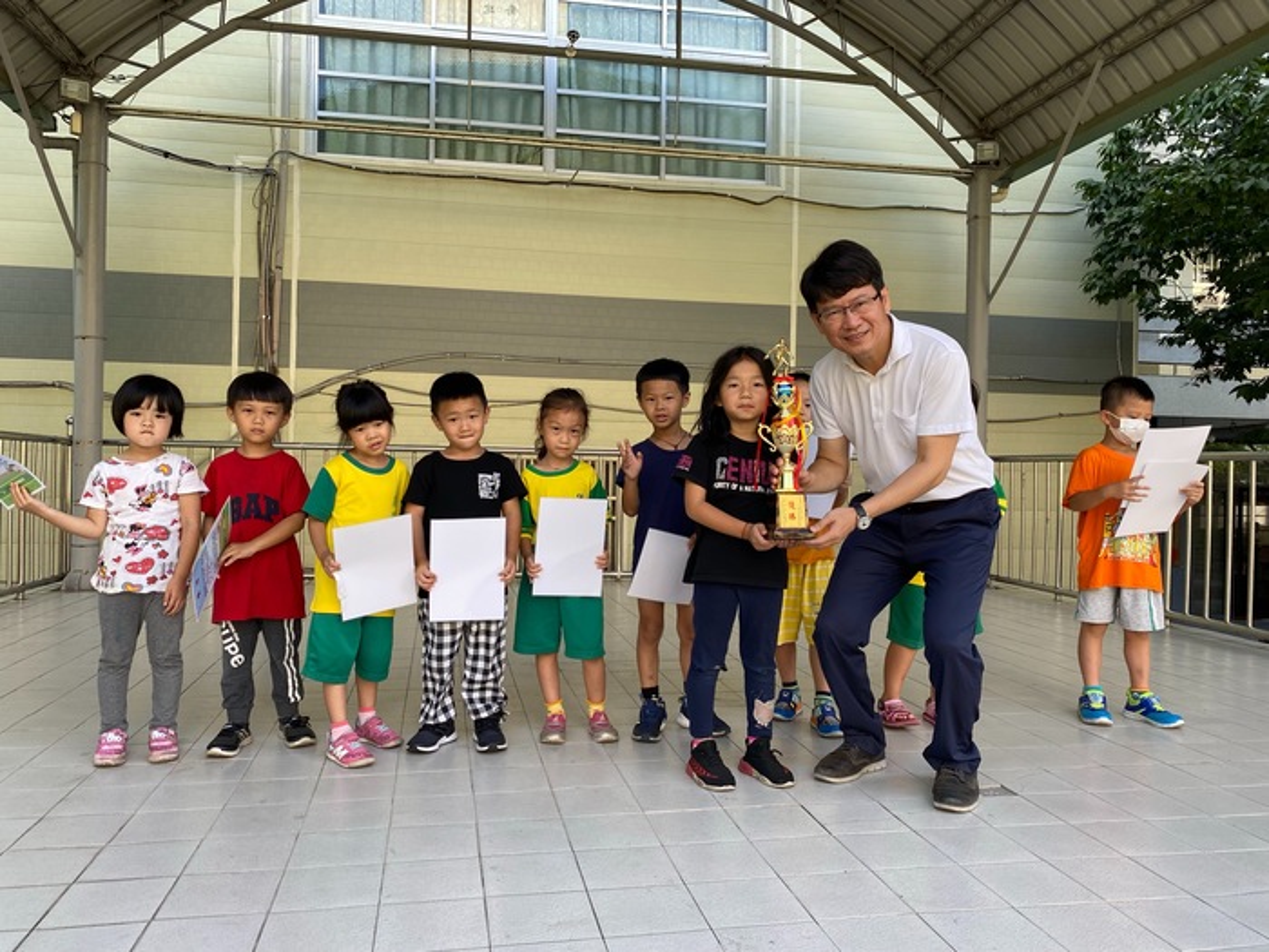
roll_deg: -0.9
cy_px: 476
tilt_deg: +0.2
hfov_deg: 67.3
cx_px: 634
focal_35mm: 26
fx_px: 953
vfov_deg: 53.1
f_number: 1.8
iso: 32
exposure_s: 1/218
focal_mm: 4.25
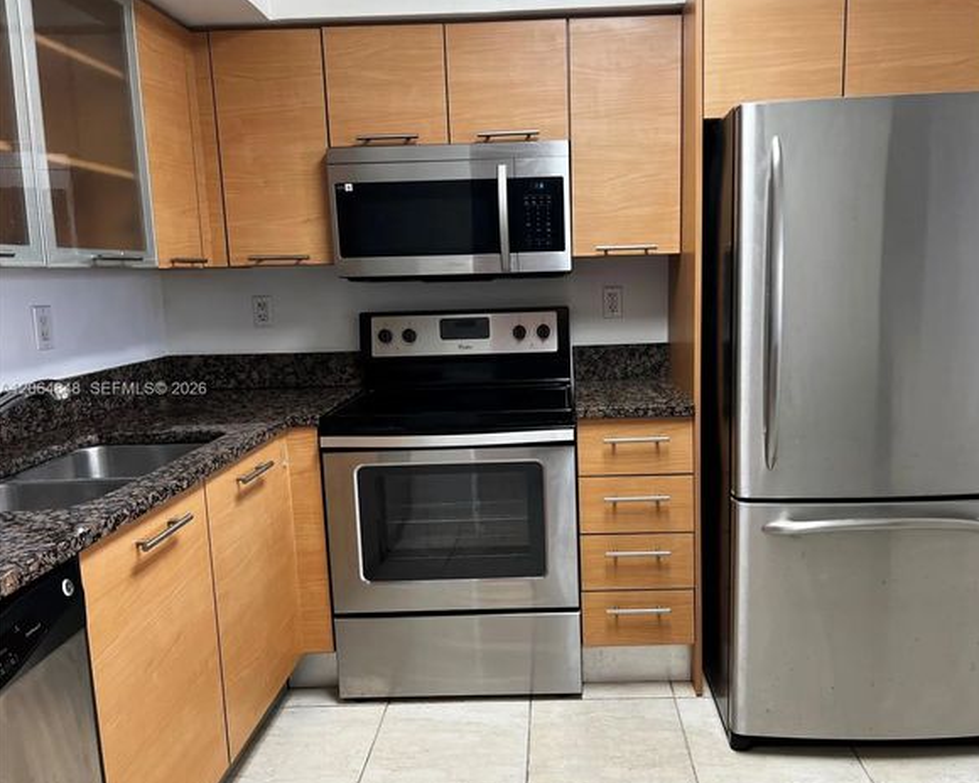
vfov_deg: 51.5
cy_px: 390
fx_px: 811
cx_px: 537
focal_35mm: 28
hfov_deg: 62.1
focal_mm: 5.7
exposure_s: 1/59
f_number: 1.5
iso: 80
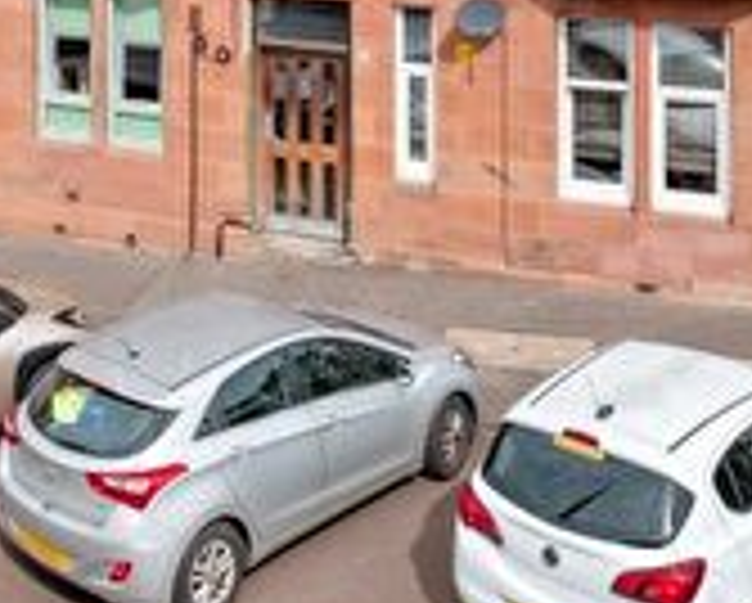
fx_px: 1226
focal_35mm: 55
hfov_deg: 33.1
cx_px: 149
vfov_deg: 22.6
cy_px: -299
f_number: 8
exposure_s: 1/1250
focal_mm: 14
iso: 640
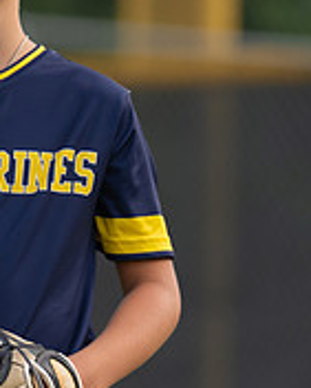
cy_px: 28
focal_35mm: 454
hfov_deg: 3.4
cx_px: -31
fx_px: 5219
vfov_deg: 4.3
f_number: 2.8
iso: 160
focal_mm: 147
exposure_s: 1/320
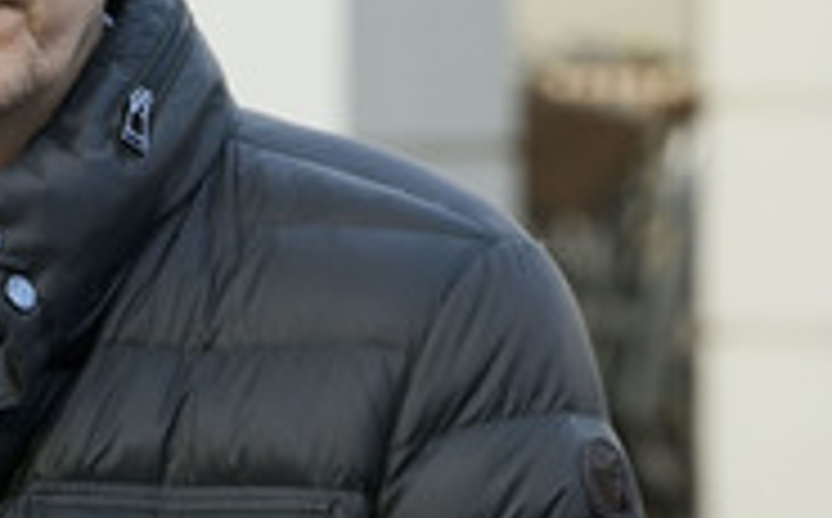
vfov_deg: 2.1
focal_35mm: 622
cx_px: -92
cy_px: 131
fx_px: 14082
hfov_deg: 3.4
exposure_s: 1/400
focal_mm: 250
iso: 2000
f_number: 10
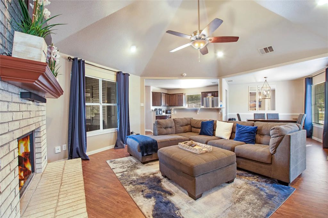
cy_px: 109
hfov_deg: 100.4
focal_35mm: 15
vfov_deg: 77.3
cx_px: 164
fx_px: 137
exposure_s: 1/30
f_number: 7.1
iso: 100
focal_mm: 10
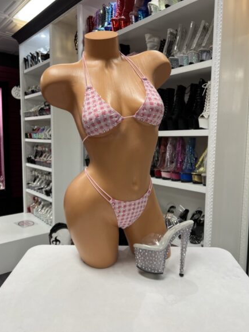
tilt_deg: -5.5
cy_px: 168
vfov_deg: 65.3
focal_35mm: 27
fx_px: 259
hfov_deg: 51.3
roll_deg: -0.7
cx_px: 127
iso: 64
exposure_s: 1/60
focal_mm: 5.7
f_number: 1.5
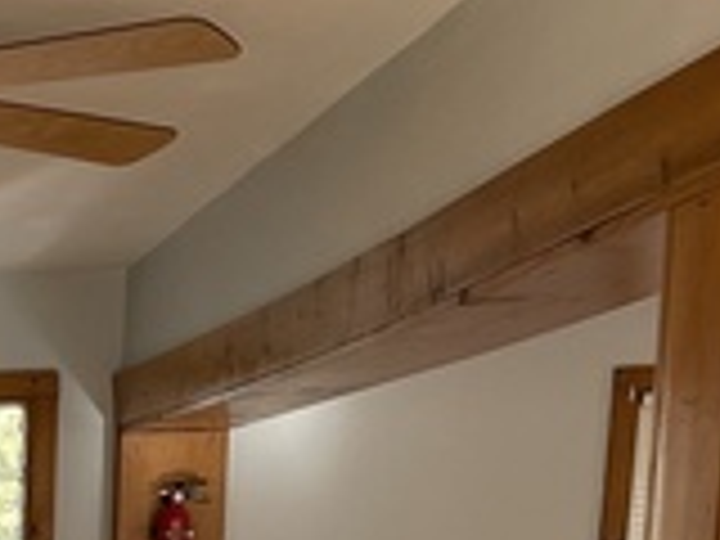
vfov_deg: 12.6
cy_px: 1048
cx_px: -466
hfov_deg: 16.6
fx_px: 2163
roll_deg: +1.0
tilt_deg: -10.3
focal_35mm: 104
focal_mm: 5.1
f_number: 1.6
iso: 100
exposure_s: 1/120
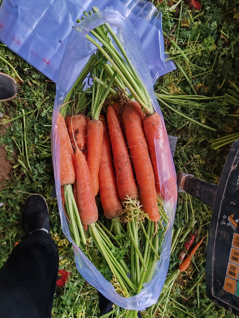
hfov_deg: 51.3
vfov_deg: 65.3
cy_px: 159
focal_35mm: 27
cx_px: 120
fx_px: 249
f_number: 1.9
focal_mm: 6.12
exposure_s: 1/100
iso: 320
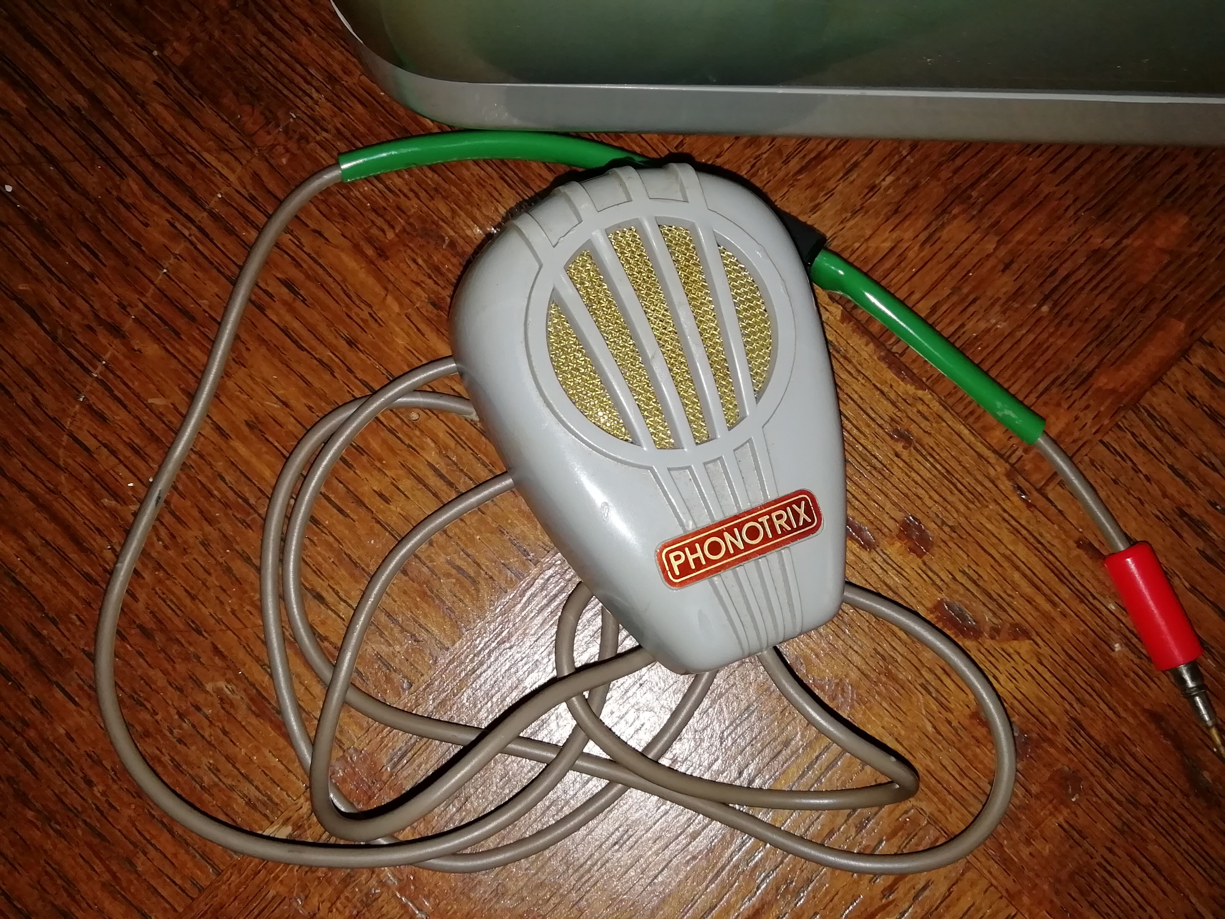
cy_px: 460
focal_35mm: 35
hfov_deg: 52.6
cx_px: 612
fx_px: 1239
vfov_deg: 40.7
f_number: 2.2
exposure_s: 1/100
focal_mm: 3.21
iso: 100
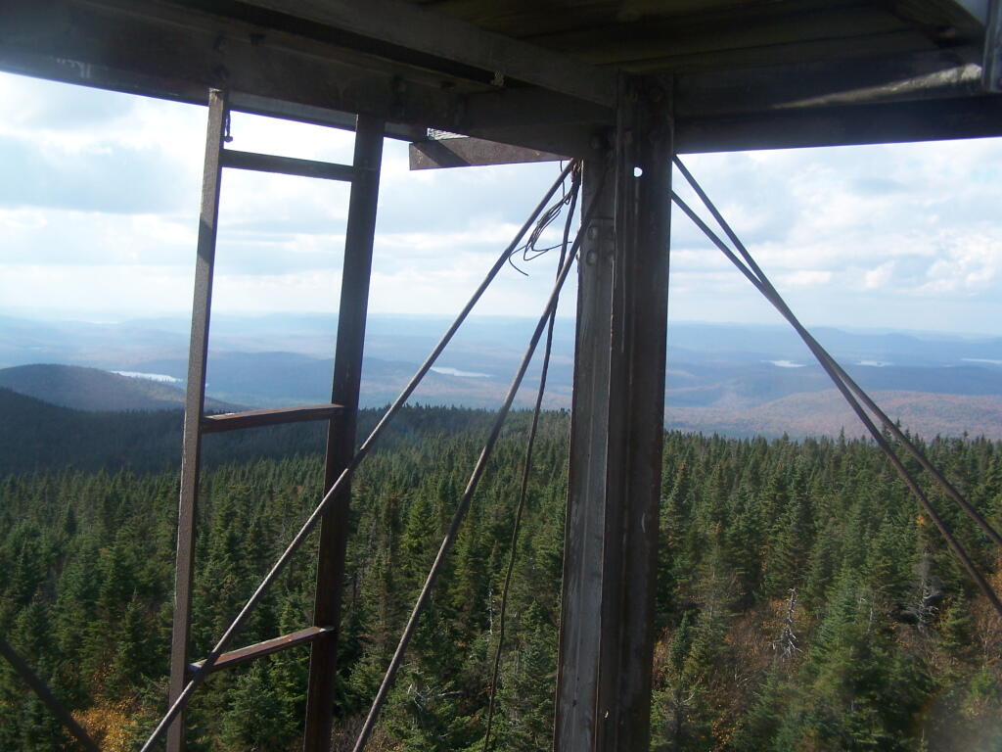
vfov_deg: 37.7
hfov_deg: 49.0
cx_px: 501
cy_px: 376
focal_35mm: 38
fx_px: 1100
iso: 80
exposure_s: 1/800
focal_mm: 6.3
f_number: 2.8
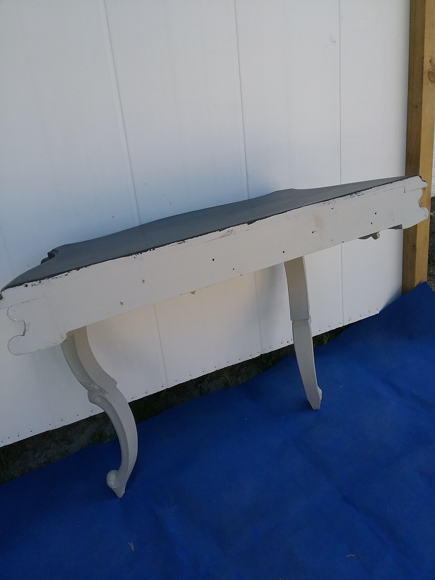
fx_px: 519
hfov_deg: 45.4
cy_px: 290
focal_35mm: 31
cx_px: 218
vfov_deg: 58.4
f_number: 2.2
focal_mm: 3.3
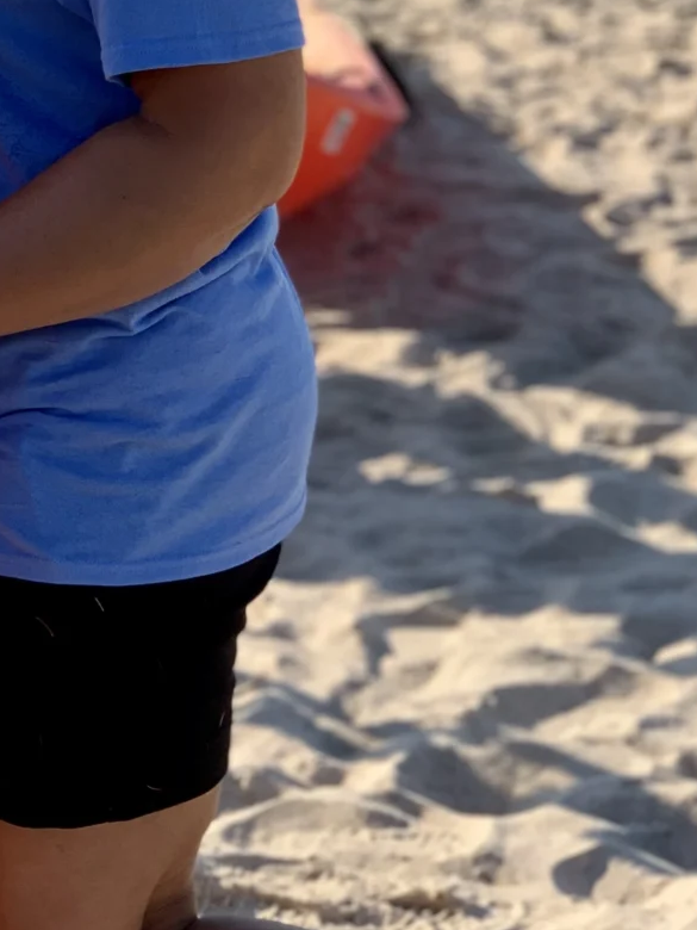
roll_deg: +1.4
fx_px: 3436
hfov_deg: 11.5
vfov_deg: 15.3
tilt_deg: -12.7
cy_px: 187
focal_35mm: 128
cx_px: 110
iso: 16
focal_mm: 6
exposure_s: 1/786
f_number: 2.4
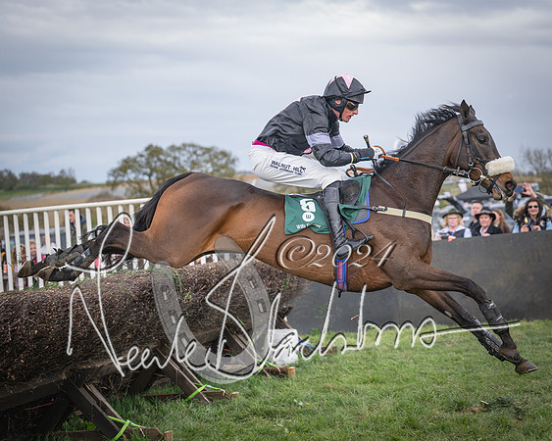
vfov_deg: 19.4
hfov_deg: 24.1
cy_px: 221
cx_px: 299
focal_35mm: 79
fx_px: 1292
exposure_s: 1/2000
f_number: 2.8
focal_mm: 70
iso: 400
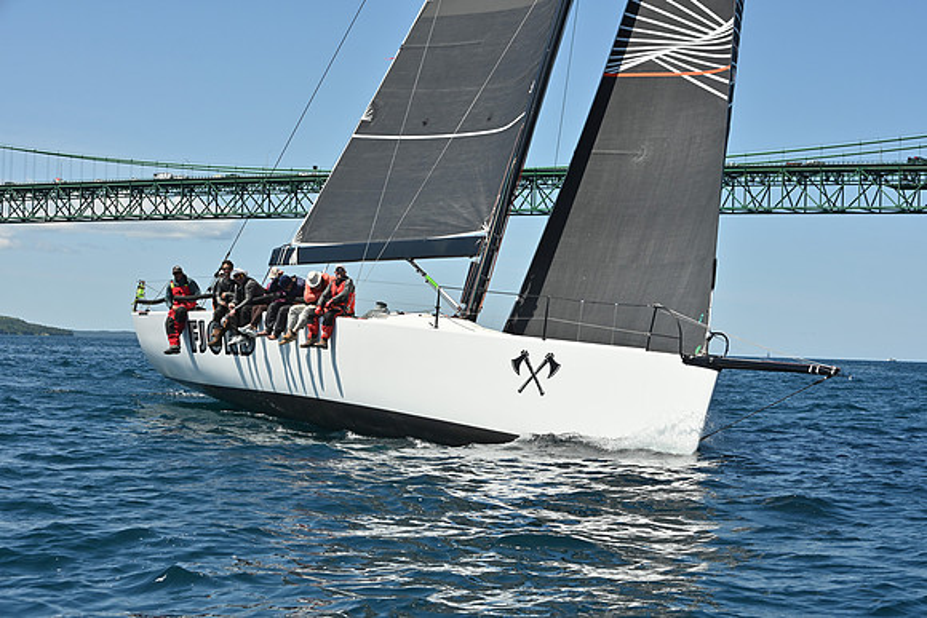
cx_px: 464
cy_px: 309
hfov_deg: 28.8
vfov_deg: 19.5
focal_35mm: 70
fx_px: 1803
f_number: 10
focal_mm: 70
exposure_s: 1/1000
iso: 320
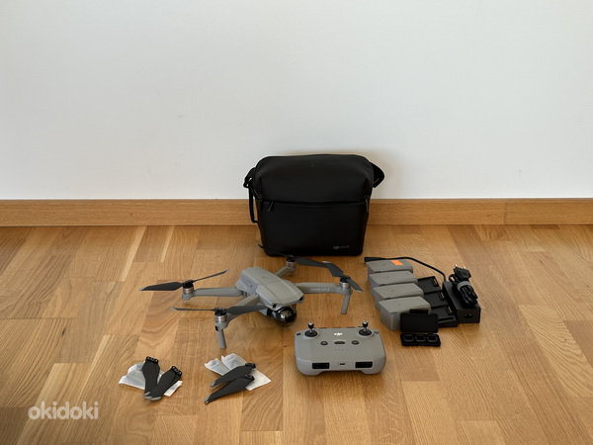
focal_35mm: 48
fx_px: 822
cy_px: 222
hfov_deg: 39.7
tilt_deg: -22.9
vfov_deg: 30.3
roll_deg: +0.4
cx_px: 296
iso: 80
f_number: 1.78
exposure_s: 1/94
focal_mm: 6.86
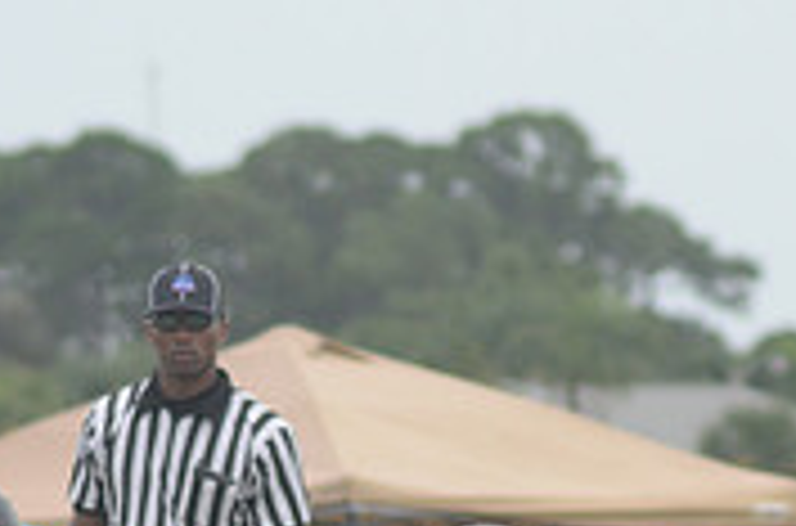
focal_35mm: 985
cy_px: 701
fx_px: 21721
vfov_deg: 1.4
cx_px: 495
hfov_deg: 2.1
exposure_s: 1/800
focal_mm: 200
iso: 400
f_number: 5.6
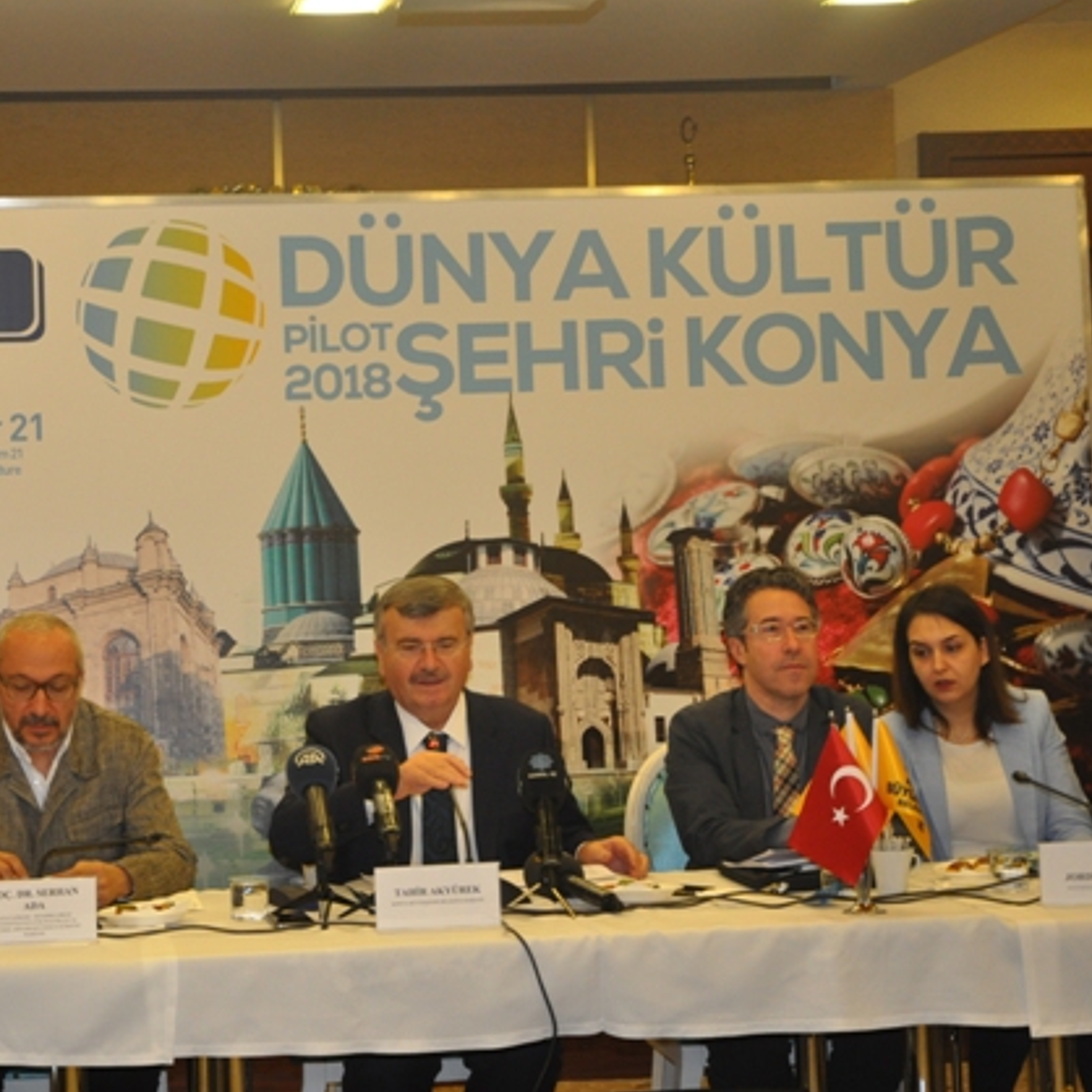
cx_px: 282
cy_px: 539
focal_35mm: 78
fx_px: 2784
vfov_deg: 22.2
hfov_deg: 22.0
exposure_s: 1/60
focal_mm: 40
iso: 800
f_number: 4.2
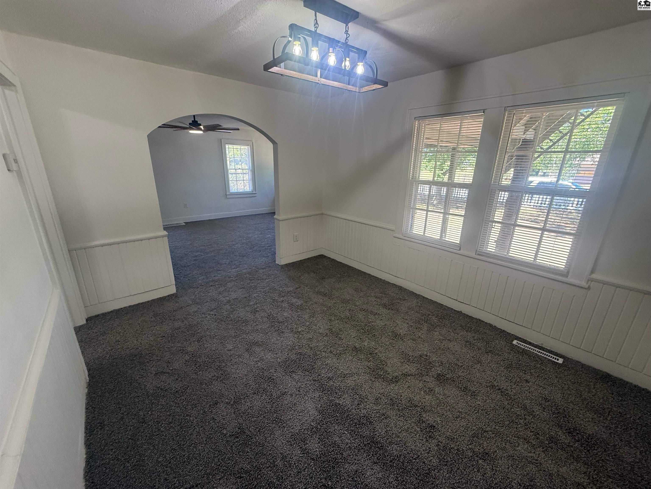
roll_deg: -1.3
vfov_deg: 85.7
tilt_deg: -16.2
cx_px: 326
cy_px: 244
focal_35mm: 14
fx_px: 263
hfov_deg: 102.1
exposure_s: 1/120
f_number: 2.2
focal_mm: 2.22
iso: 200
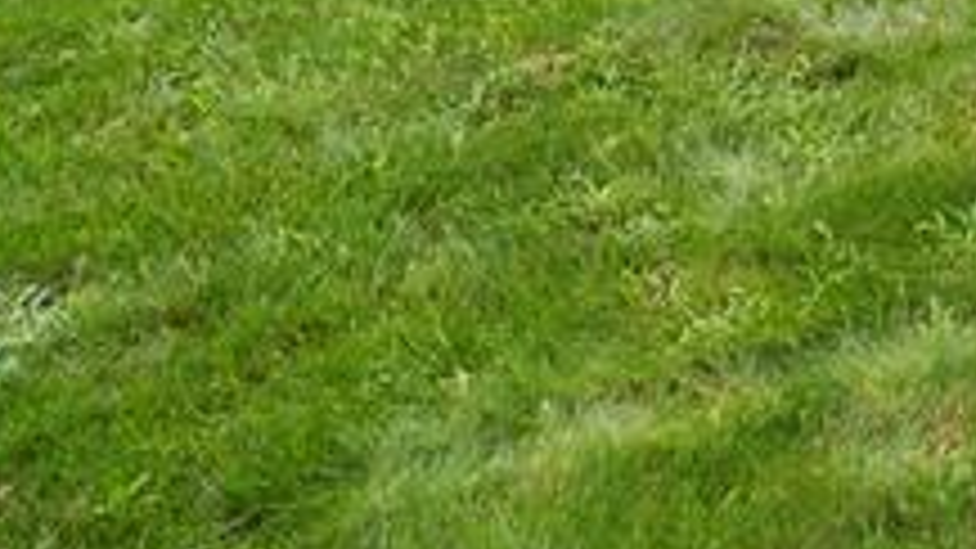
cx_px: 1448
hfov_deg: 22.3
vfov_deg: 11.9
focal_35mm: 79
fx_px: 2044
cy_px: -821
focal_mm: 16
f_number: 4
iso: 100
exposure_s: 1/40
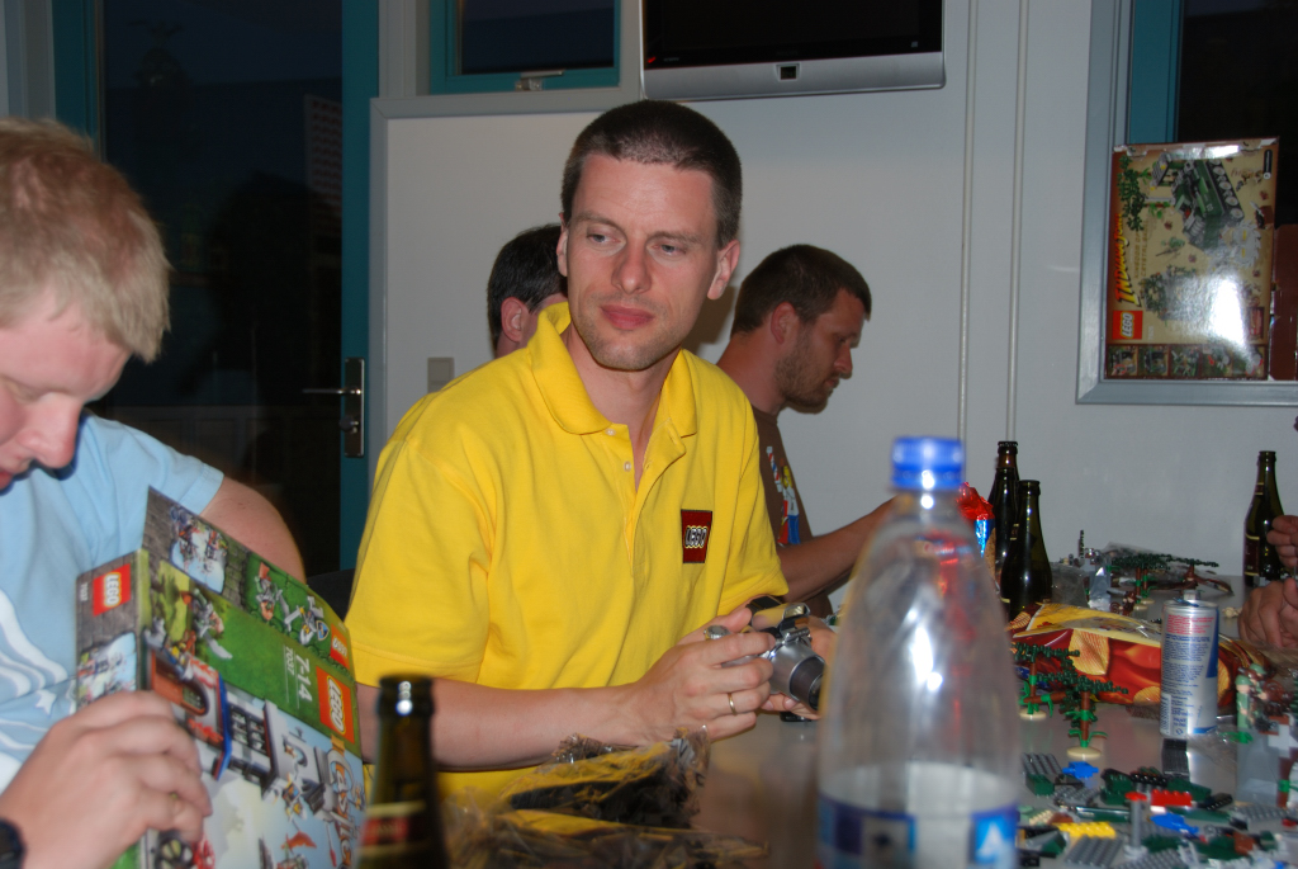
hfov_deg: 41.1
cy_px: 434
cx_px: 649
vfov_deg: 28.1
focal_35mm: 48
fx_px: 1732
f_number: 4.2
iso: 100
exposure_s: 1/15
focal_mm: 32
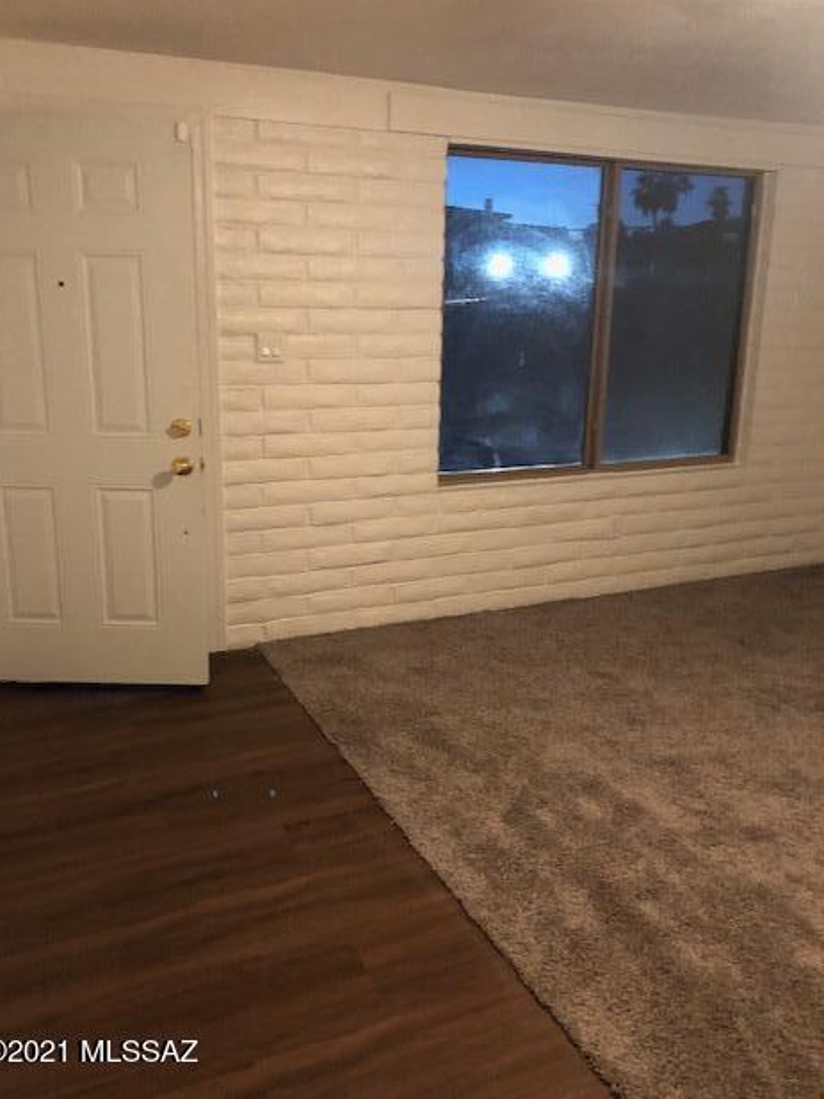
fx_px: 921
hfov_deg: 48.2
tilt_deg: -13.5
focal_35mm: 29
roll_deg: -1.7
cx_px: 400
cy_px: 532
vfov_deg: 61.7
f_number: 1.8
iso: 100
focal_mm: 4
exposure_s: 1/4
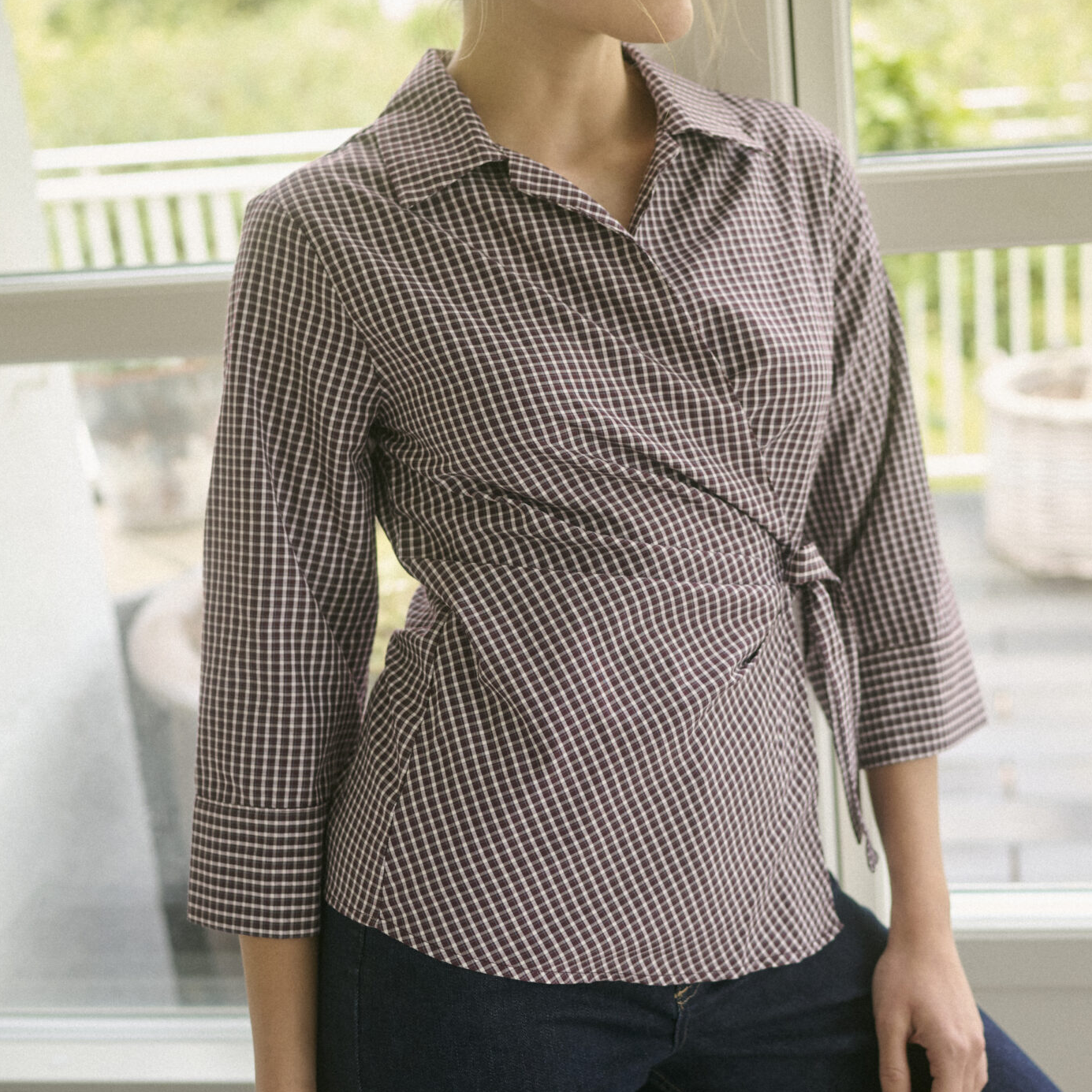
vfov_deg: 31.0
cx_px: 652
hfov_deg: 31.0
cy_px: 451
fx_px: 1963
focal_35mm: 55
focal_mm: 35
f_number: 2.2
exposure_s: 1/125
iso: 400
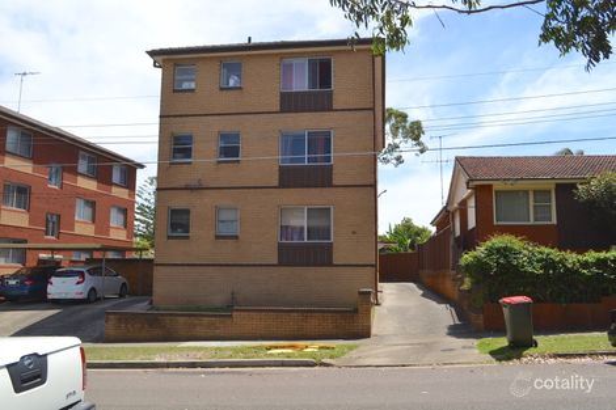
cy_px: 205
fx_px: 564
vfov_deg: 39.9
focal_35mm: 33
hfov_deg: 57.2
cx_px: 308
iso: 100
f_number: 8
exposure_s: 1/200
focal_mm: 22
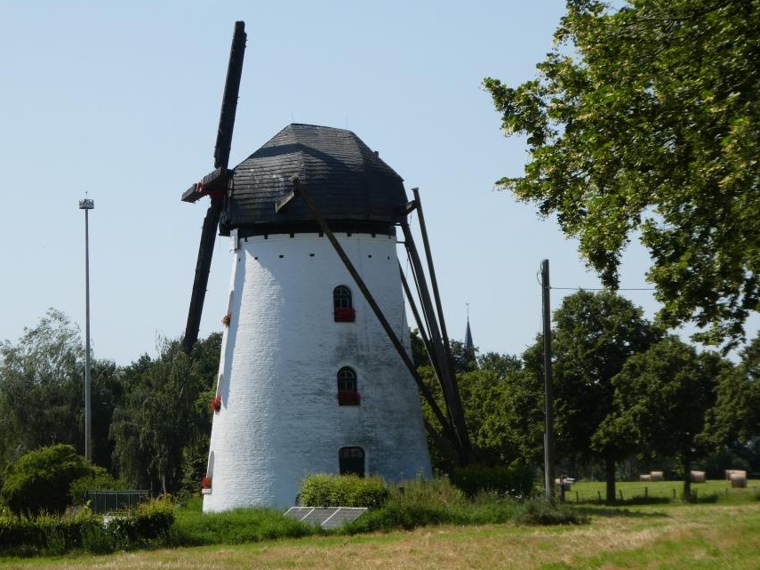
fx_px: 2788
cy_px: 304
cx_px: 315
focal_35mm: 127
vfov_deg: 11.7
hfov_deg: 15.5
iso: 80
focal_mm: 19
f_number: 5.1
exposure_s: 1/500
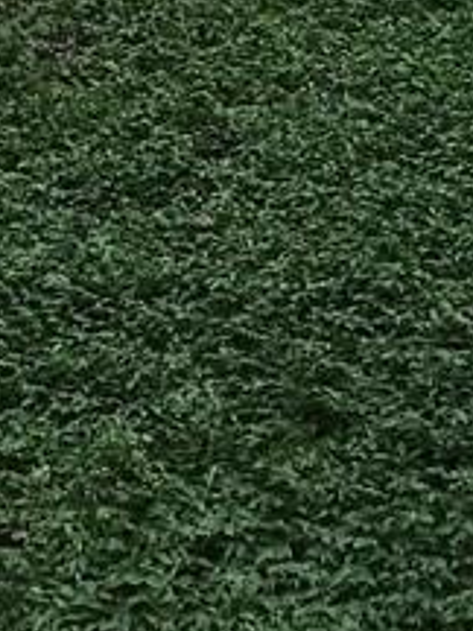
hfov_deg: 11.1
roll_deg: +1.0
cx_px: 260
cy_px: -678
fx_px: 2423
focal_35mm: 133
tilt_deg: -9.2
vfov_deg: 12.7
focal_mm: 3.99
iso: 20
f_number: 1.8
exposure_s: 1/665
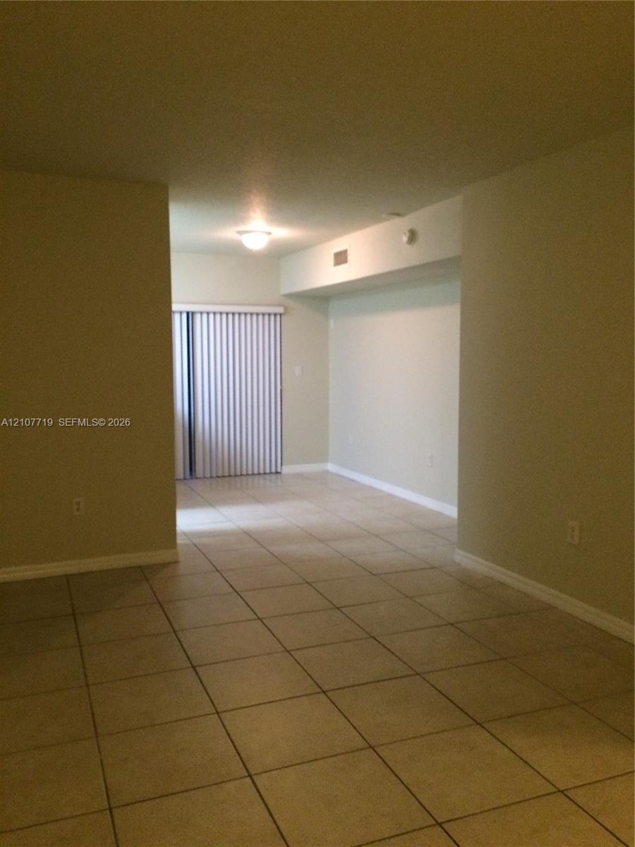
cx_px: 318
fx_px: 709
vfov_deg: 61.7
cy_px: 424
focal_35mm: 29
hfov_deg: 48.2
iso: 320
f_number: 2.2
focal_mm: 4.15
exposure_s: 1/20
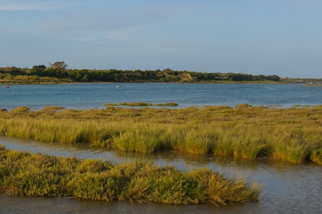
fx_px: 465
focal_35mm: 52
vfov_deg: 25.9
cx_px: -23
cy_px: 124
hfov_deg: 33.7
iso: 160
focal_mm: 16
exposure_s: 1/800
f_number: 5
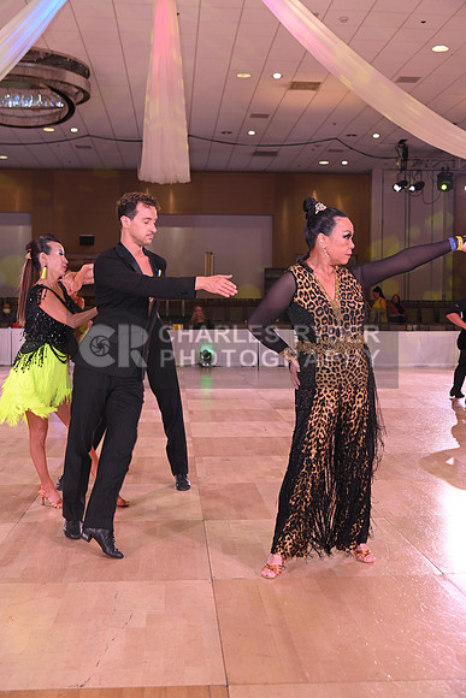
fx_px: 776
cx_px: 233
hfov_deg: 33.4
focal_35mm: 40
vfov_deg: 48.4
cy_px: 349
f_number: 5.6
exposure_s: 1/200
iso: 1000
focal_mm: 40
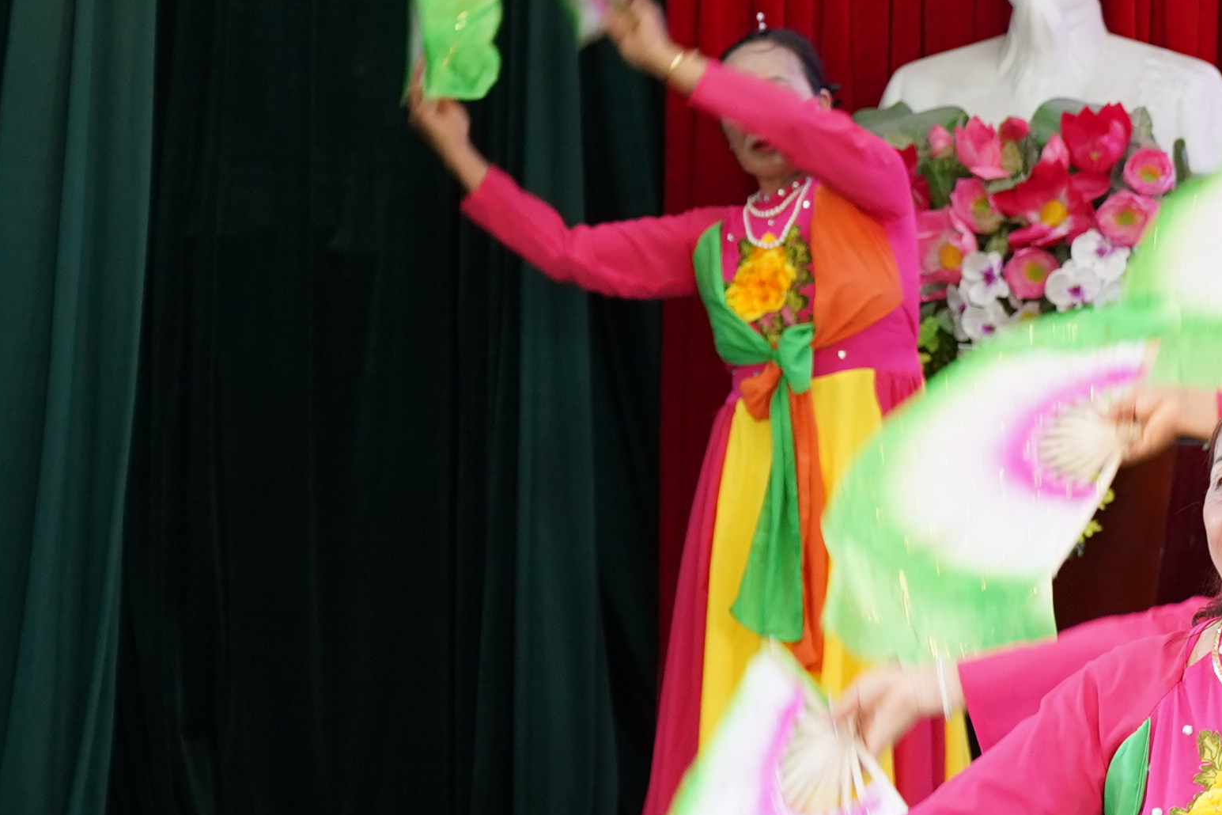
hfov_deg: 11.1
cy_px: 288
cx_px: 2370
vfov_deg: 8.1
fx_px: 5774
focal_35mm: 170
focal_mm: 43.8
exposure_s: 1/50
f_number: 4
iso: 640
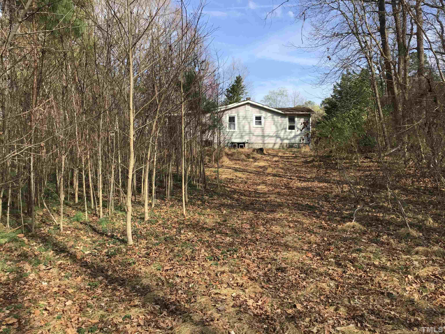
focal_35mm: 31
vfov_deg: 45.4
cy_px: 167
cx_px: 222
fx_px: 399
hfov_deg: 58.4
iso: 25
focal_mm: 3.3
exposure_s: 1/668
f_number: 2.4
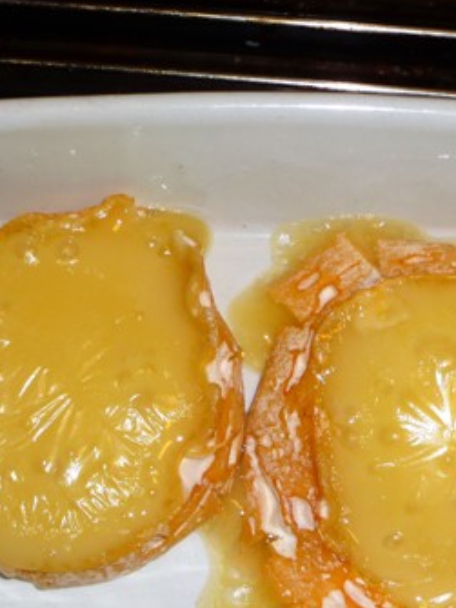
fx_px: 1511
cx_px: 243
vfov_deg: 22.7
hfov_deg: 17.2
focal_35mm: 86
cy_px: 394
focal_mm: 7.6
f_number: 4.1
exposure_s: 1/30
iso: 100
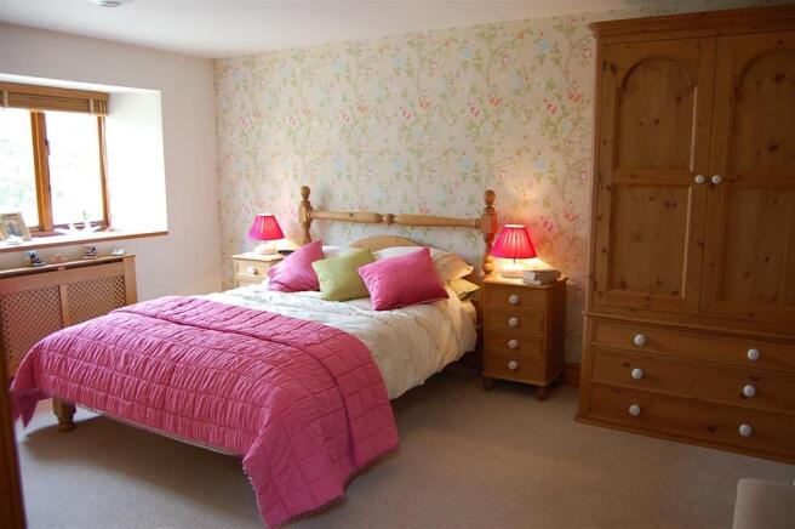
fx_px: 596
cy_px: 264
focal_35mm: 27
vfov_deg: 47.8
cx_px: 398
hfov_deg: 67.4
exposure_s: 1/40
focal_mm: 18
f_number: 3.5
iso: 400
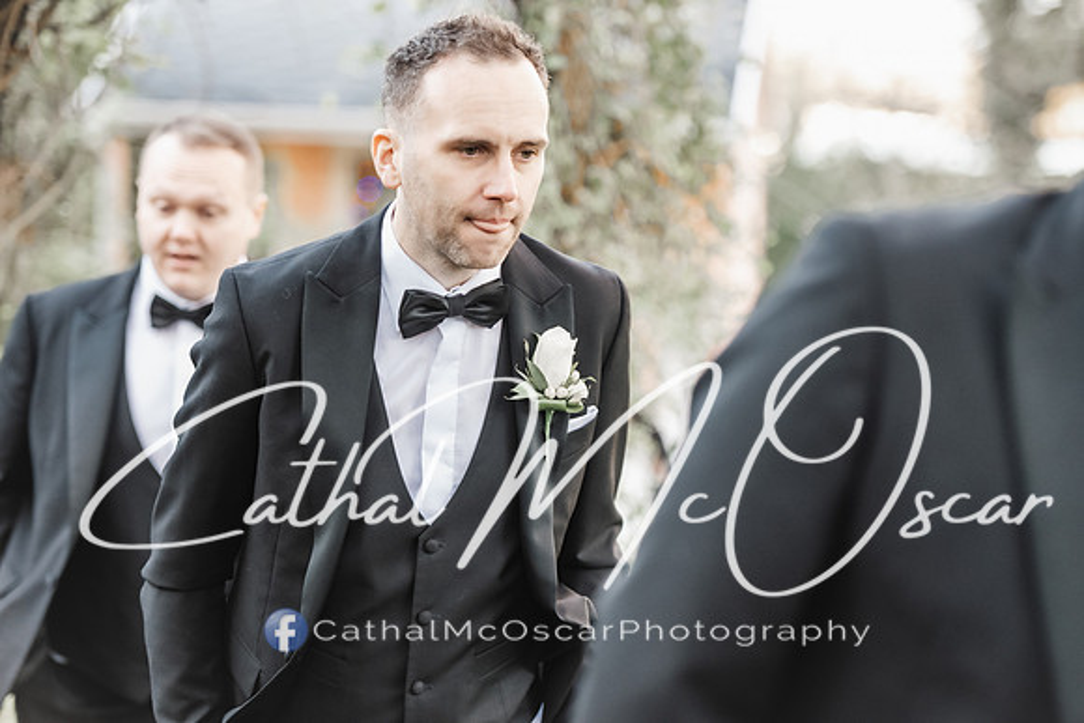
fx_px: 3162
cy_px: 362
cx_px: 542
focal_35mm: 105
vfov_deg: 13.0
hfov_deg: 19.5
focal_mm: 105
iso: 2000
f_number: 2.8
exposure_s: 1/250
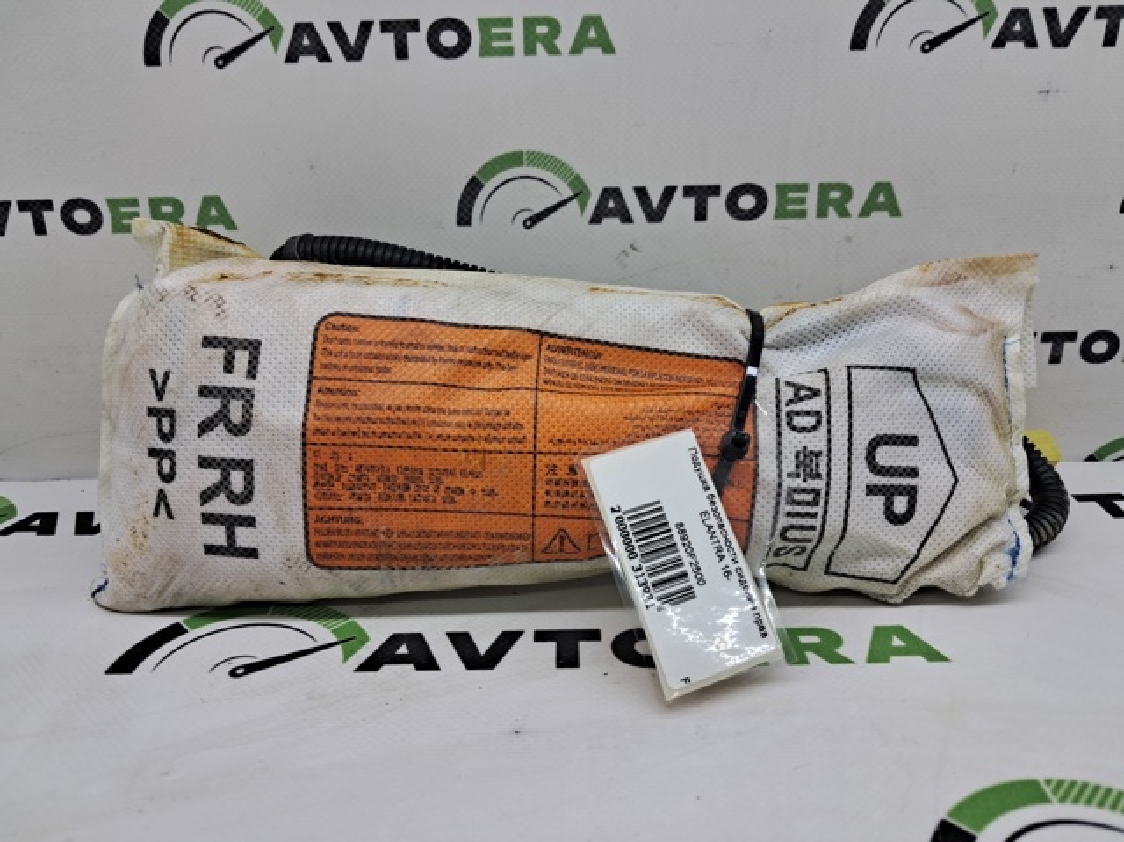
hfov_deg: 65.4
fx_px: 876
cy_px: 421
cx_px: 562
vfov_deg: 51.3
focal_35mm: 27
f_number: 1.8
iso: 50
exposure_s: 1/100
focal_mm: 4
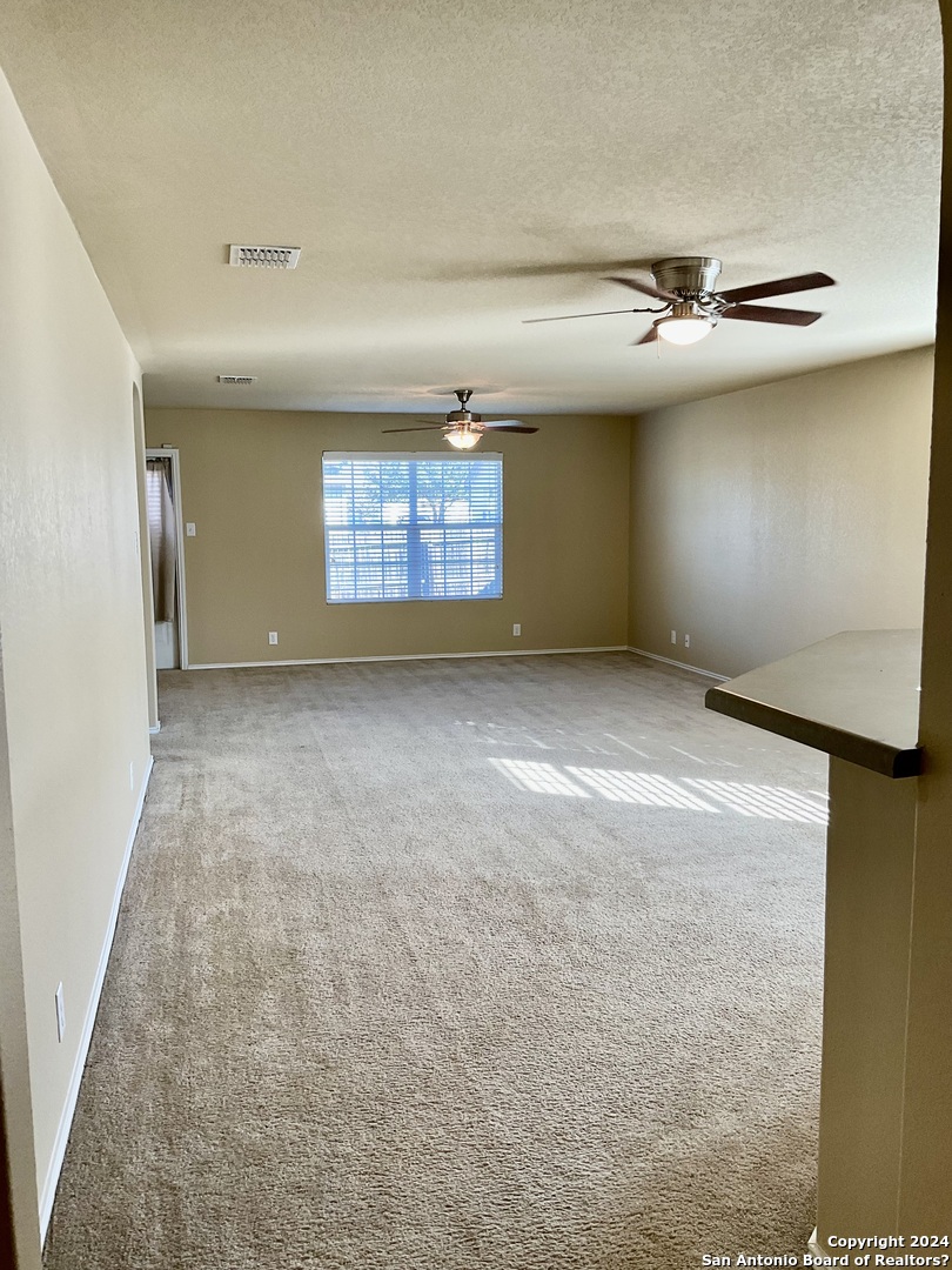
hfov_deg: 48.2
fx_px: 1063
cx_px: 476
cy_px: 635
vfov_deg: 61.7
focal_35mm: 29
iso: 50
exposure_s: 1/60
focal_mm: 3
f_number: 1.8
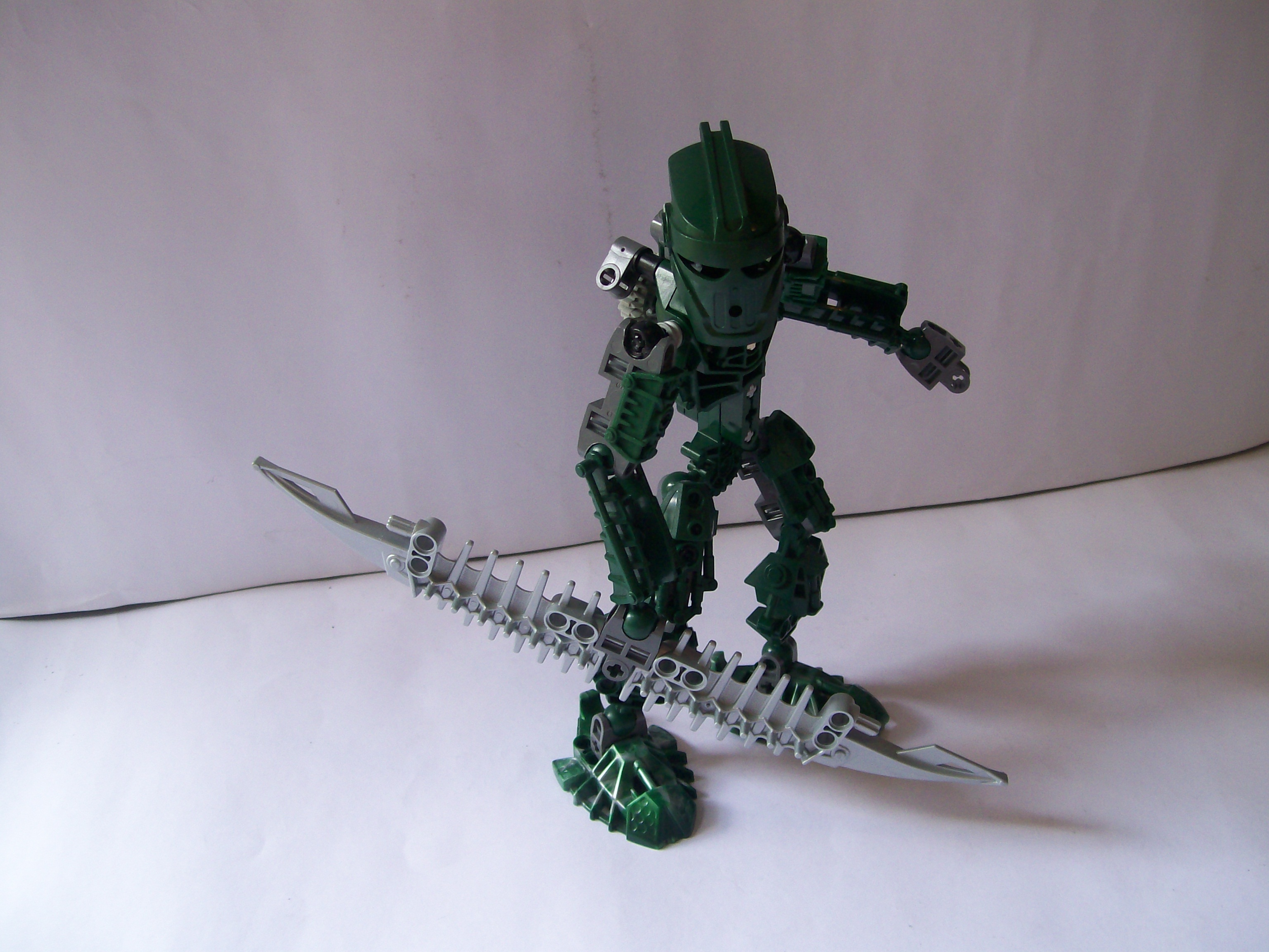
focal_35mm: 36
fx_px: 1320
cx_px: 634
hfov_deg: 51.4
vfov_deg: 39.7
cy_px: 476
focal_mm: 6
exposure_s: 1/76
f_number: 2.7
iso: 80
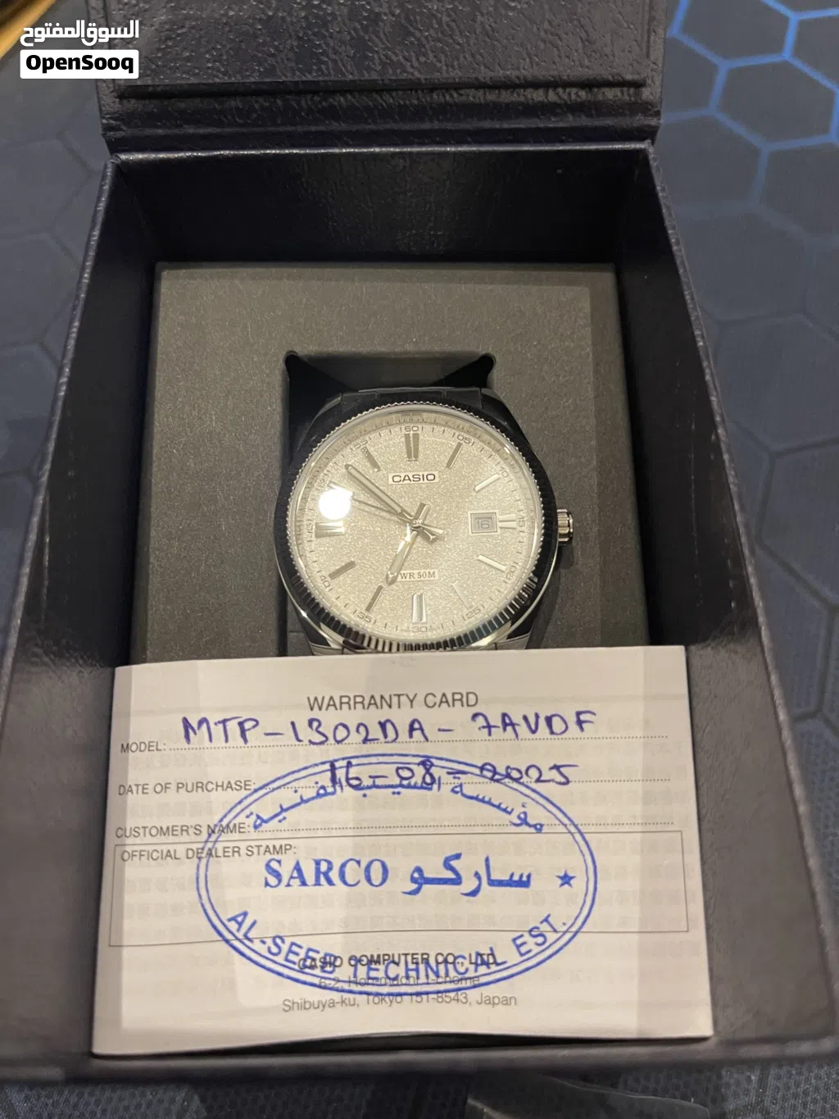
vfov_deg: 69.4
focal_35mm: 25
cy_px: 560
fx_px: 808
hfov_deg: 54.9
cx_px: 420
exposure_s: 1/50
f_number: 1.6
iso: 250
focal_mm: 5.1
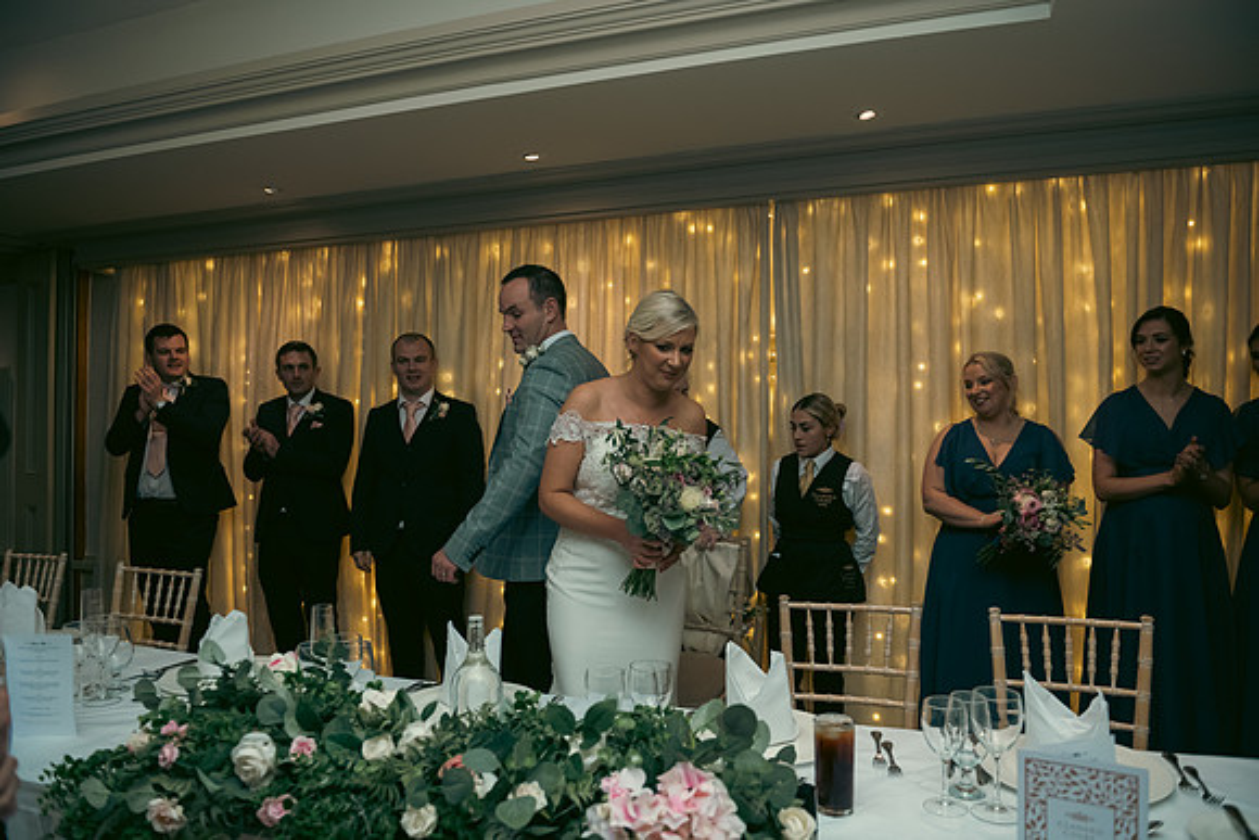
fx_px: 839
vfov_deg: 53.2
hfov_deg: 73.7
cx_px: 630
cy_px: 420
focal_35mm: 24
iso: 800
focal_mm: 24
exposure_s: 1/160
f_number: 3.5
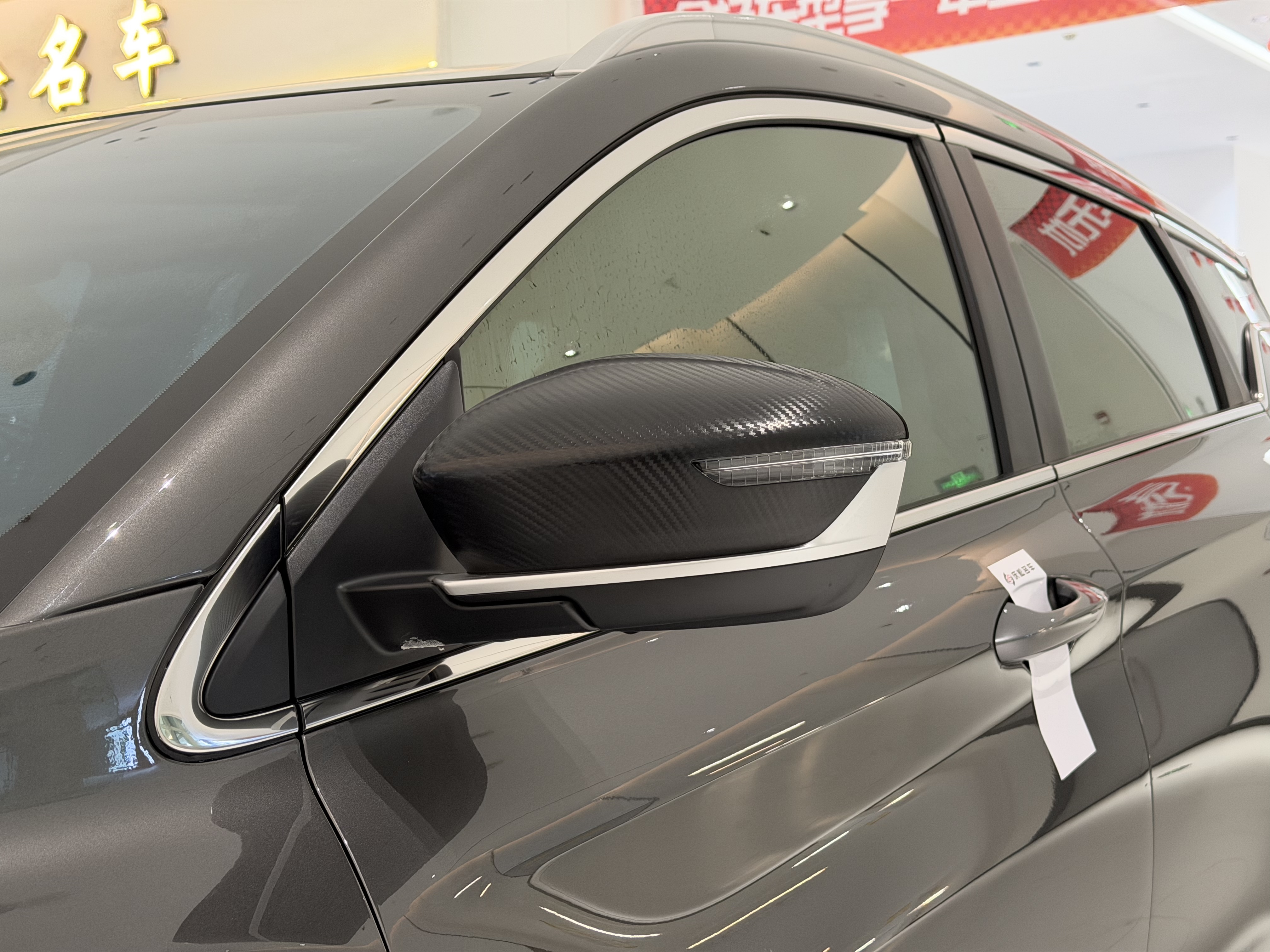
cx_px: 635
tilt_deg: -1.0
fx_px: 1761
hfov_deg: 39.7
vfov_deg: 30.3
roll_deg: +1.9
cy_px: 476
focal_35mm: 48
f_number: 1.78
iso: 250
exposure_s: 1/60
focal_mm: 6.76
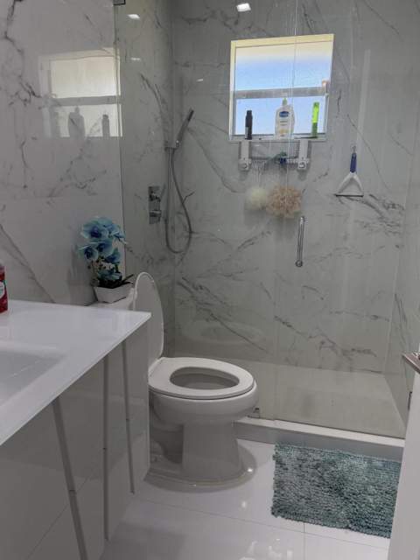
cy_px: 280
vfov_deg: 71.6
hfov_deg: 56.8
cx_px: 210
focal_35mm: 24
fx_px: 388
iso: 200
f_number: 1.78
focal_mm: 6.76
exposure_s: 1/227
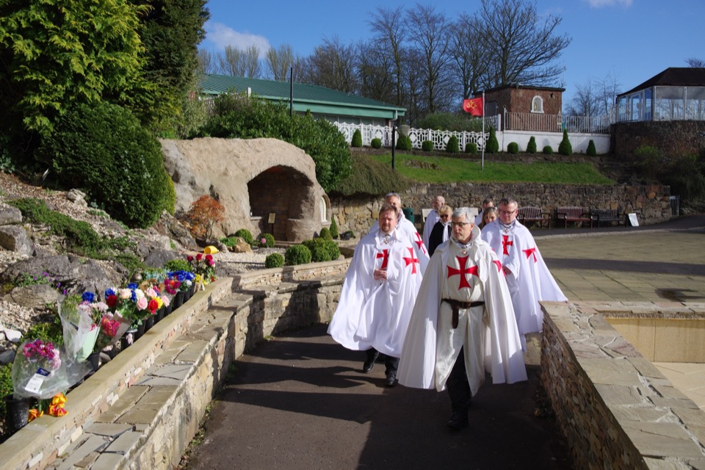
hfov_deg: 55.8
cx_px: 352
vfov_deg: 38.9
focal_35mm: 34
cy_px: 235
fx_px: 666
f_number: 7.1
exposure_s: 1/1250
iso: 400
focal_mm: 34
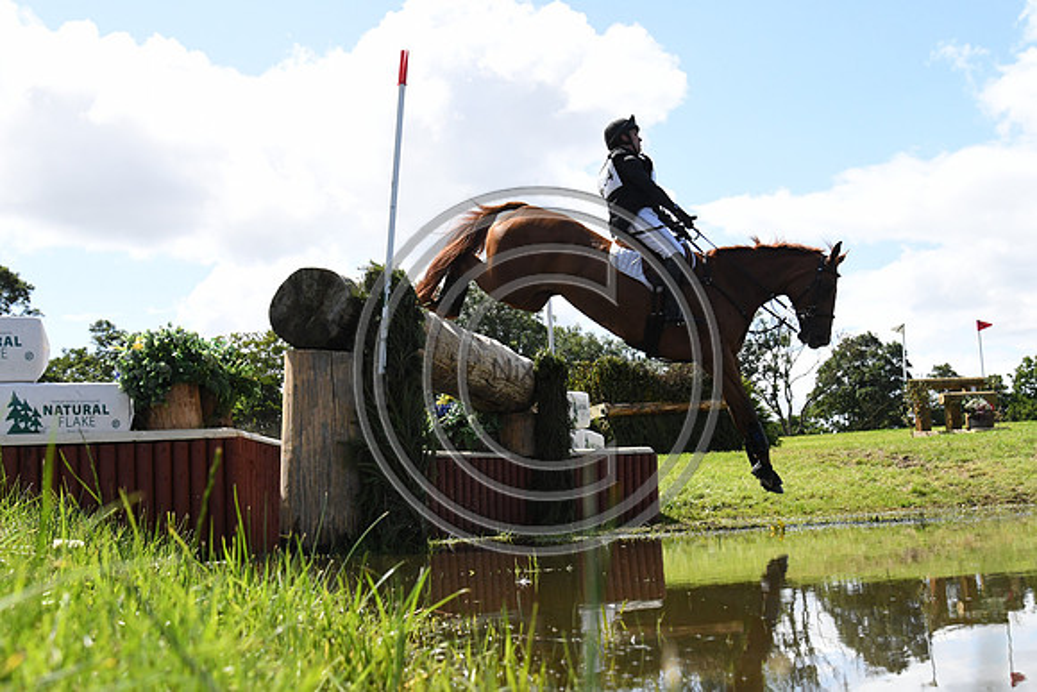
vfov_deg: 29.0
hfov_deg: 42.3
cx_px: 518
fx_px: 1340
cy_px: 346
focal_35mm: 46
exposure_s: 1/4000
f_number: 8
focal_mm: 31
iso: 1800
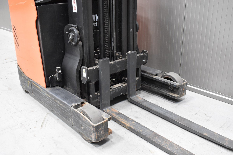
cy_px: 78
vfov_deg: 36.9
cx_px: 116
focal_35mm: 36
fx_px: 233
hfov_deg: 53.1
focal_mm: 24
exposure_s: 1/20
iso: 1600
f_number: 5
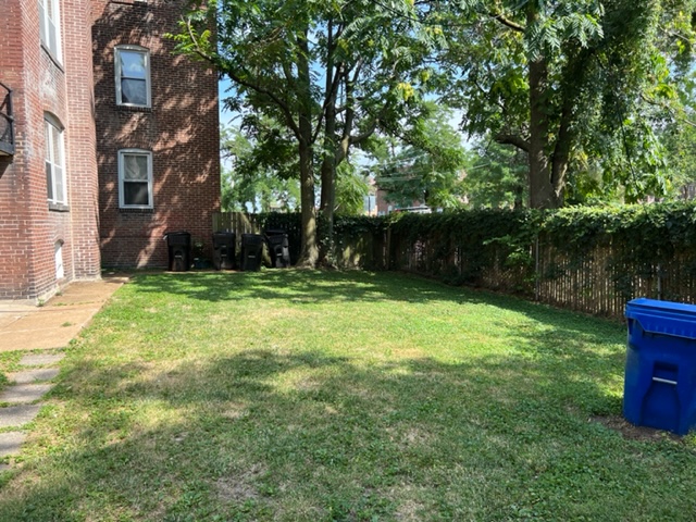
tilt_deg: -4.5
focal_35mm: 26
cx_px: 348
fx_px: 523
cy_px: 261
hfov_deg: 67.3
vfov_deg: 53.1
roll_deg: +1.8
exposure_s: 1/1196
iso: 50
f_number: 1.5
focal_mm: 5.7
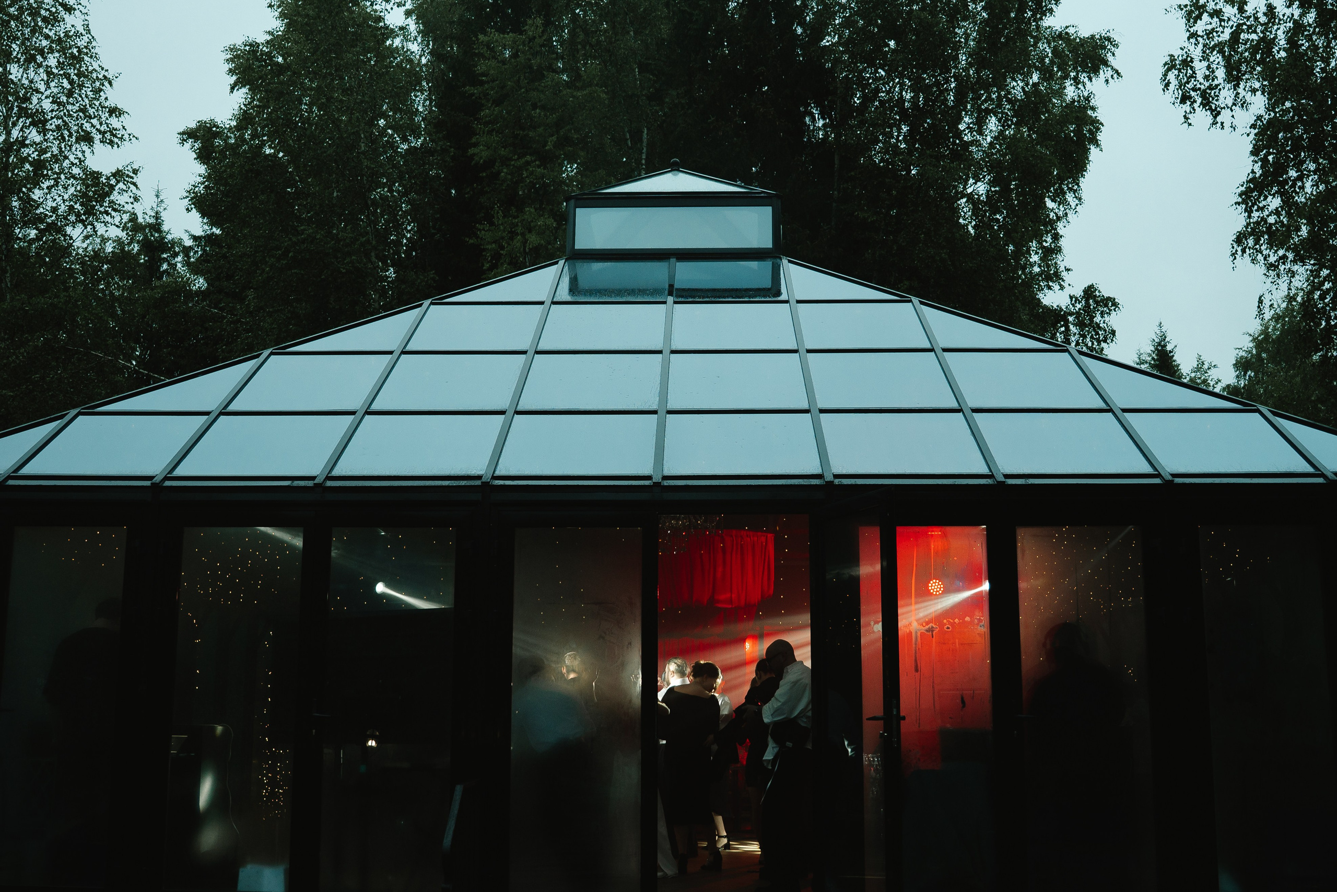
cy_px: 446
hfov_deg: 52.7
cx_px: 668
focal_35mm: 36
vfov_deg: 36.6
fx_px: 1349
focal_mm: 24
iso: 320
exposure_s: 1/320
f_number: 2.8
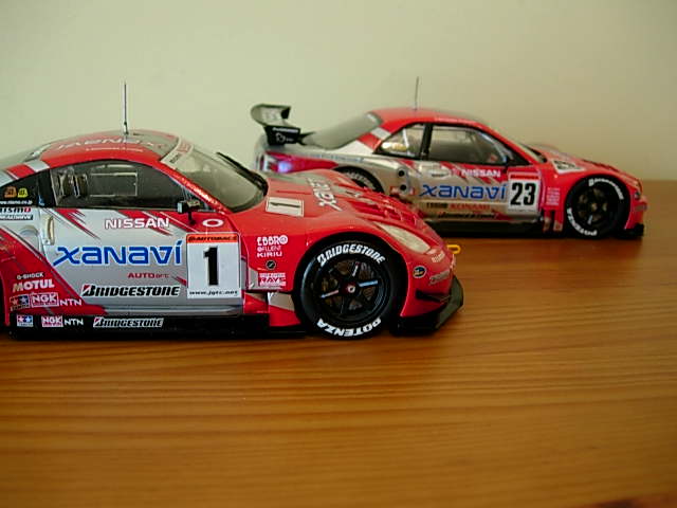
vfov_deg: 37.7
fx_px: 743
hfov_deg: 49.0
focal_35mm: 38
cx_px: 338
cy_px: 254
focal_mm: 7.8
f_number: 2.8
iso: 105
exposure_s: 1/32
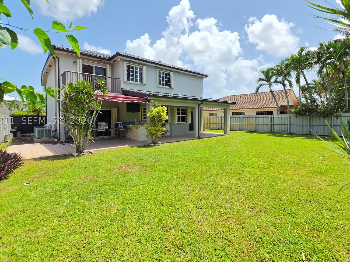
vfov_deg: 78.0
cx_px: 175
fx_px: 162
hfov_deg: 94.5
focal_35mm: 16
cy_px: 121
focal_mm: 2.2
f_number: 1.9
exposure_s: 1/2000
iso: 40
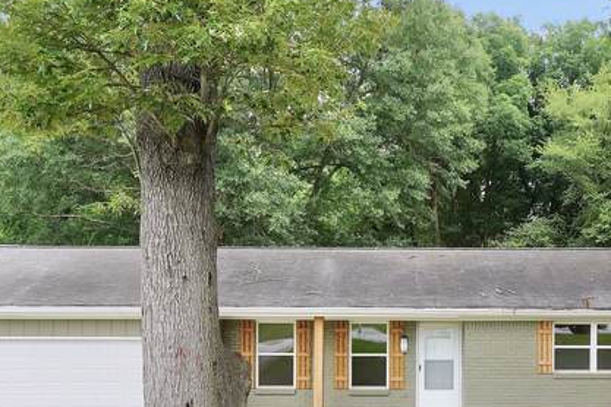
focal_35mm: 46
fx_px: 781
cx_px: 435
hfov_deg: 41.8
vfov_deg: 28.4
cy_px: 346
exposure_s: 1/100
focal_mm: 10
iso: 100
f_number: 6.3
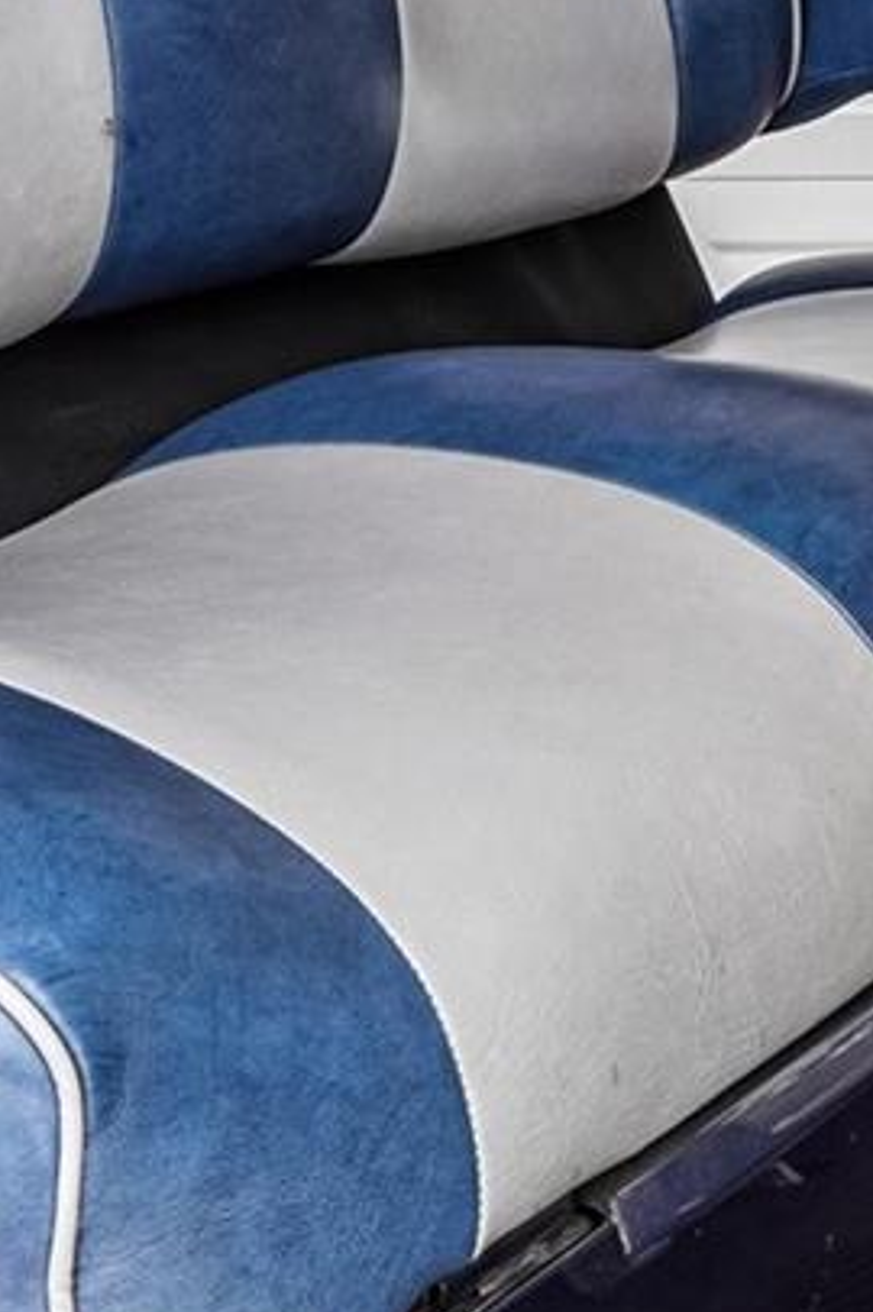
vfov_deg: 26.6
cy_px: -74
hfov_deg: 18.1
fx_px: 2587
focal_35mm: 71
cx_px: 1083
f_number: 13
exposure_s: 1/30
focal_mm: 18
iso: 125
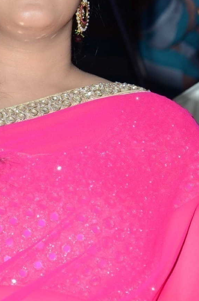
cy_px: 121
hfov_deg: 4.2
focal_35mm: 329
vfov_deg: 6.3
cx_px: 15
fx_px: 2743
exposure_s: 1/125
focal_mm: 105
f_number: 6.3
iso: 500
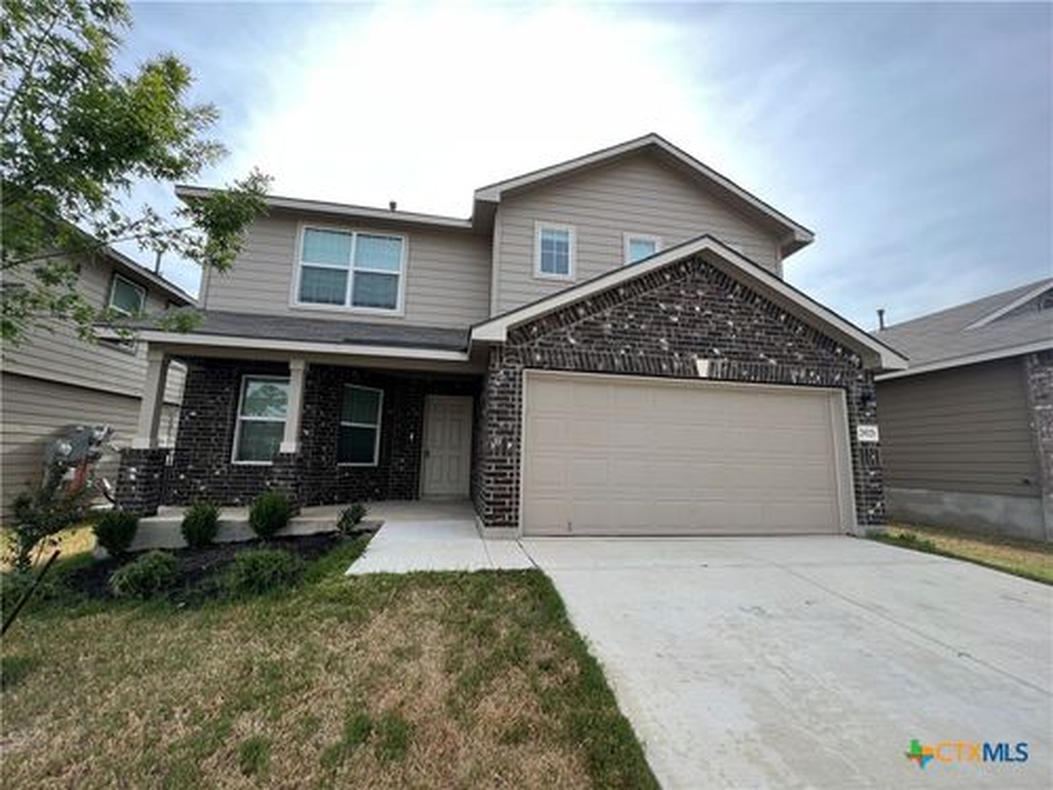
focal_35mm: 13
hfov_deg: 106.2
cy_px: 395
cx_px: 526
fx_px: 395
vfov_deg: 89.9
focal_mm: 1.57
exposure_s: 1/506
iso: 32
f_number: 1.8
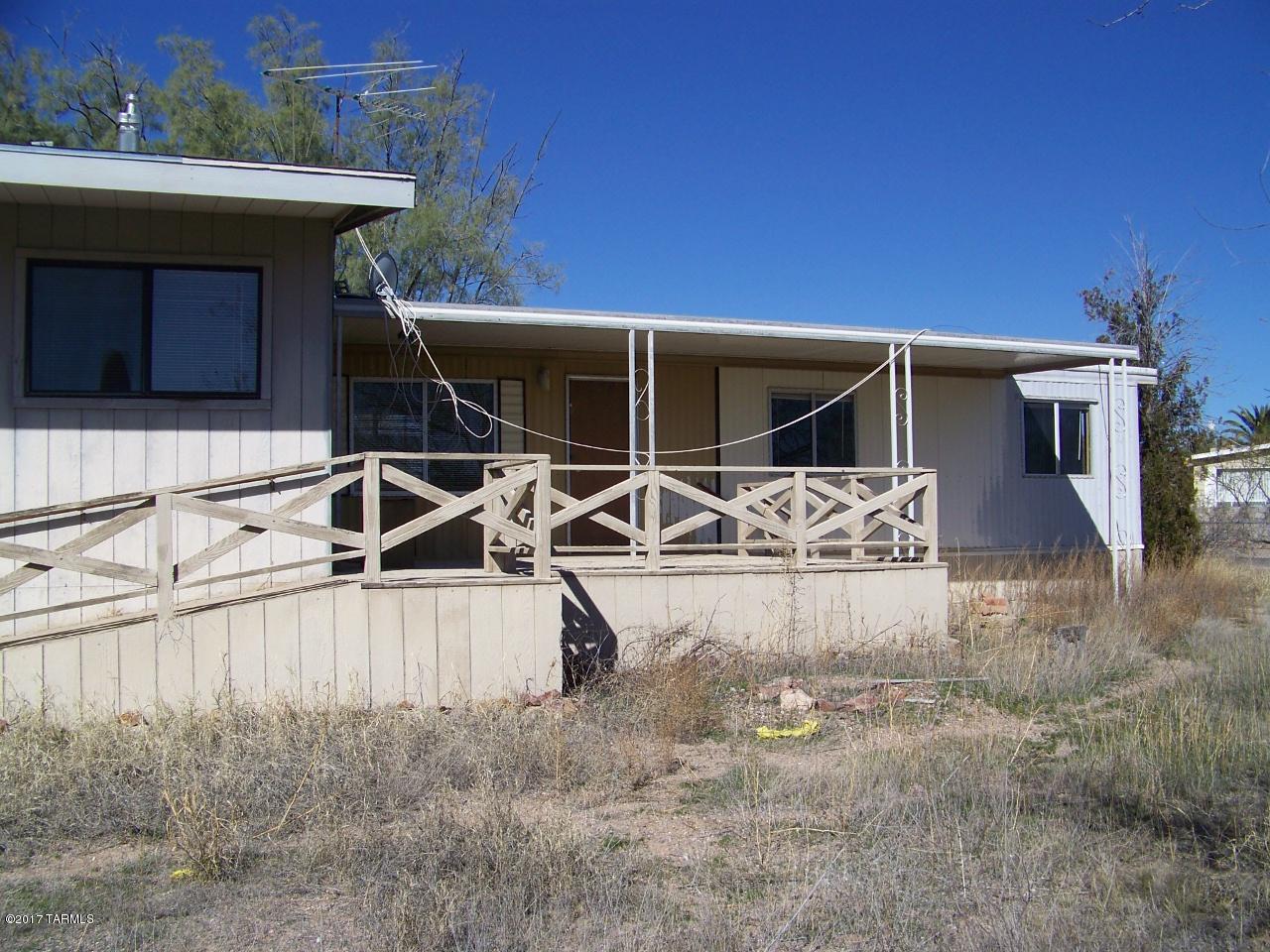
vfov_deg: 39.7
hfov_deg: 51.4
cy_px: 476
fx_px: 1321
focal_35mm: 36
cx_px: 635
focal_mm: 5.85
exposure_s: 1/800
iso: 64
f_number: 4
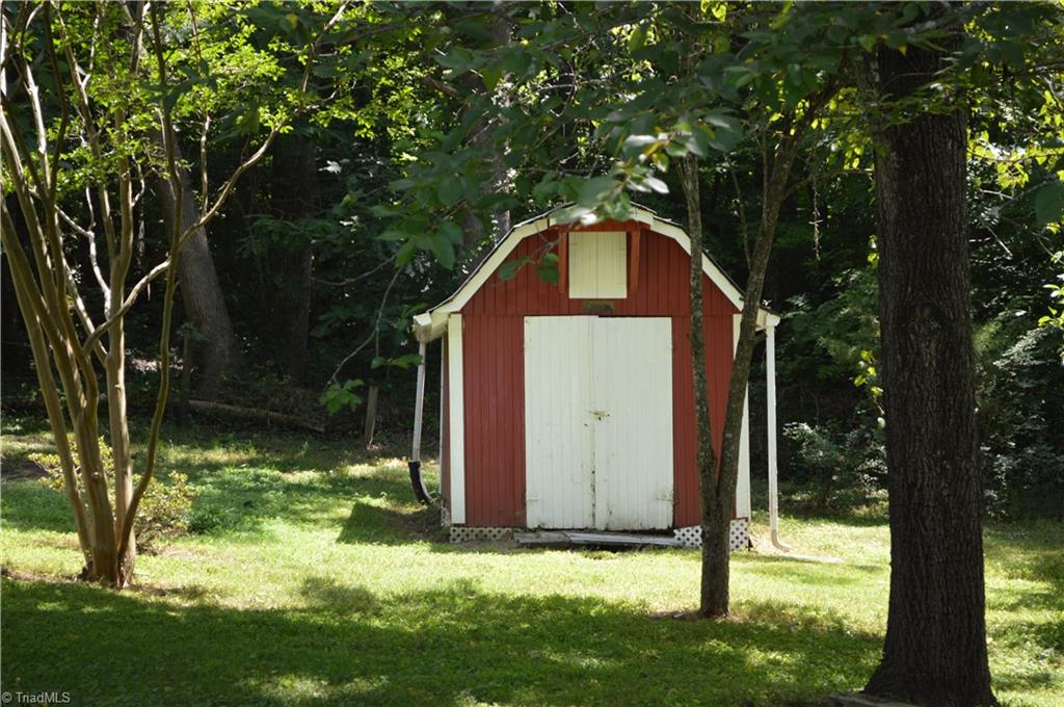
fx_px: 2435
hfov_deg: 24.6
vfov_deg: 16.5
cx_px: 532
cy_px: 354
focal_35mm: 82
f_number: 5.6
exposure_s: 1/125
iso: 220
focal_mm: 55
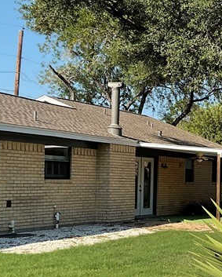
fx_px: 673
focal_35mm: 82
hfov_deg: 17.8
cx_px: 271
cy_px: 174
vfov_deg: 23.2
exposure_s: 1/978
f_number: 1.8
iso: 16
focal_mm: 3
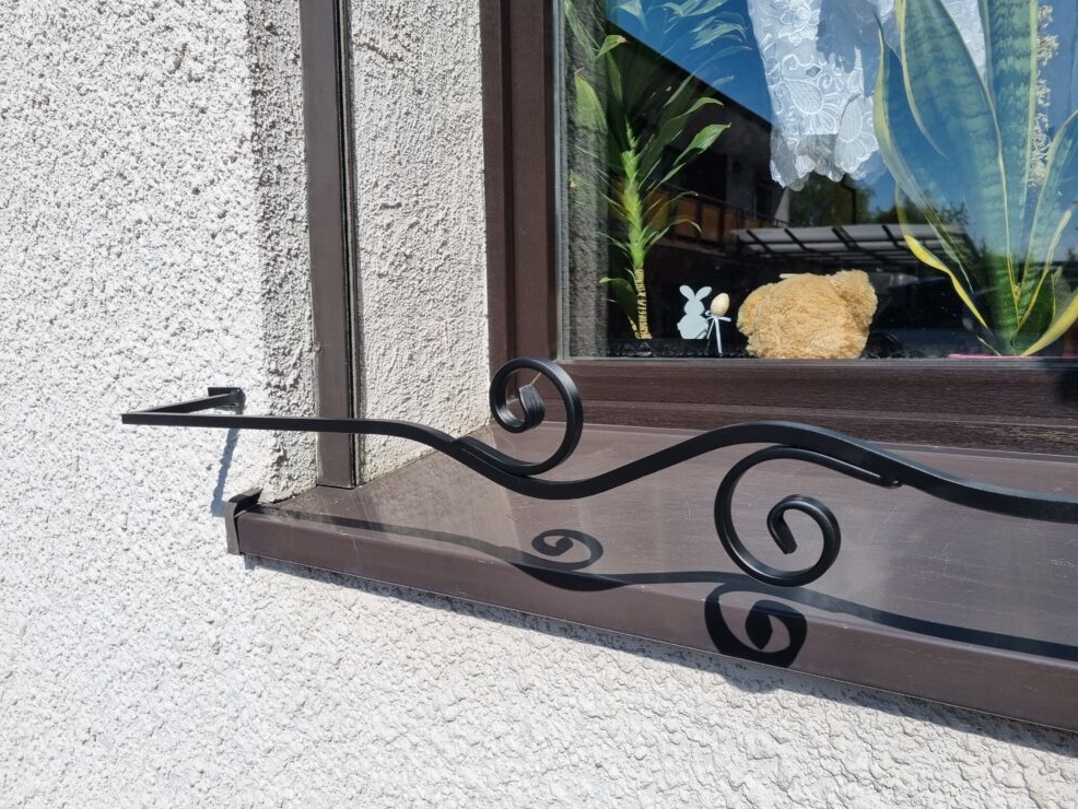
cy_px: 418
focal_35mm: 27
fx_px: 841
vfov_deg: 51.4
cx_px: 530
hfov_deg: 65.3
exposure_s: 1/4624
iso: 50
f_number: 1.8
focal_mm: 5.4
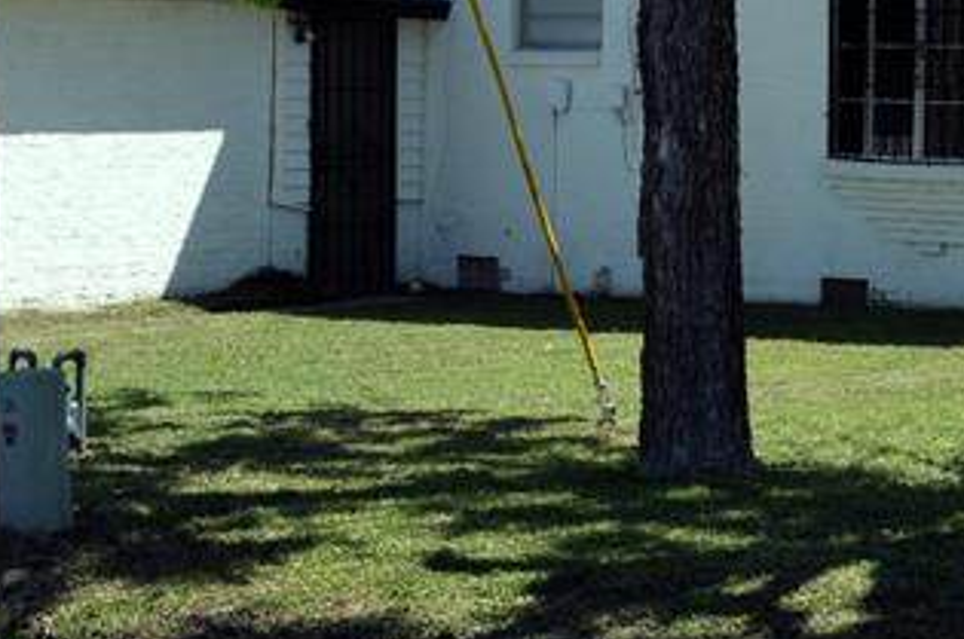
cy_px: 6
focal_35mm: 117
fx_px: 3128
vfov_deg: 11.6
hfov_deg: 17.2
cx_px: 940
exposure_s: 1/250
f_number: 8
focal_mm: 24
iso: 110
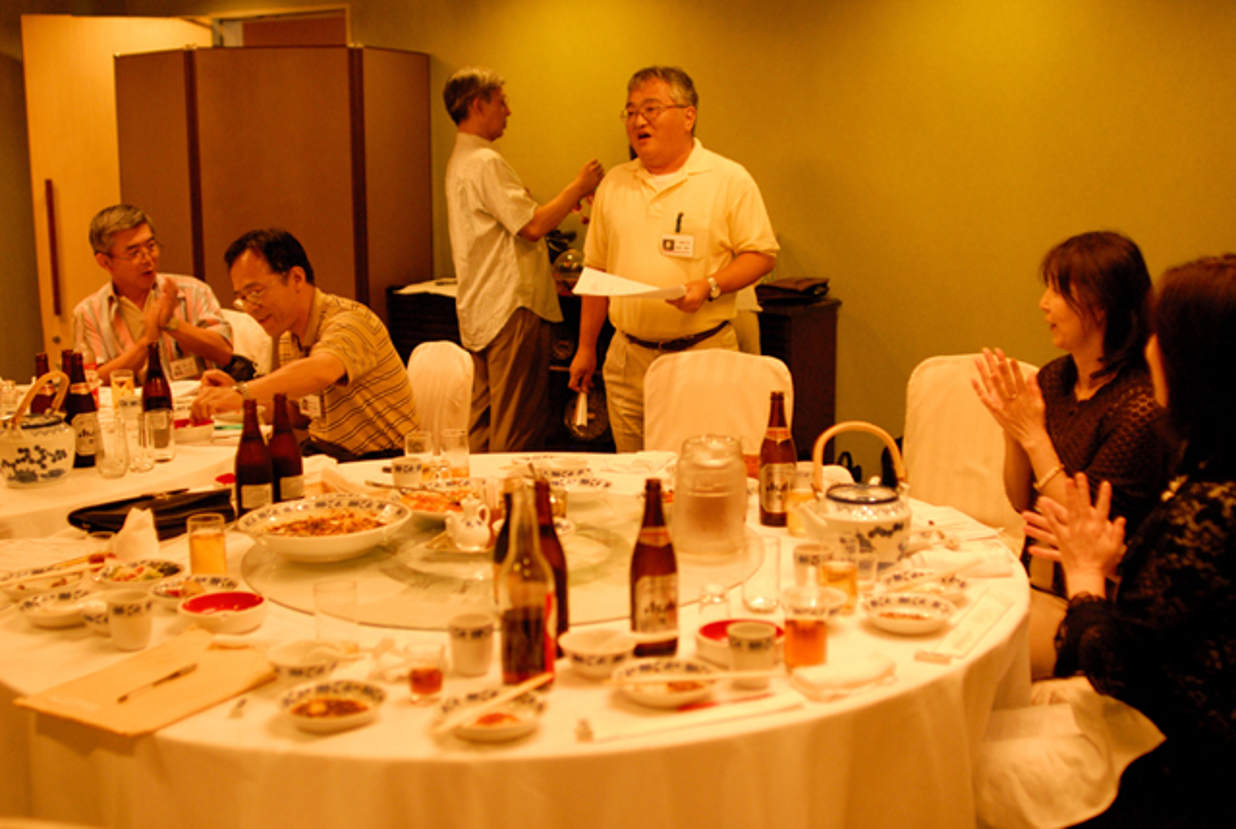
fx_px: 1444
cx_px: 618
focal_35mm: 42
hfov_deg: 46.3
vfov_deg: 32.0
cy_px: 414
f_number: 2
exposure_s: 1/125
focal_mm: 28
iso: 800
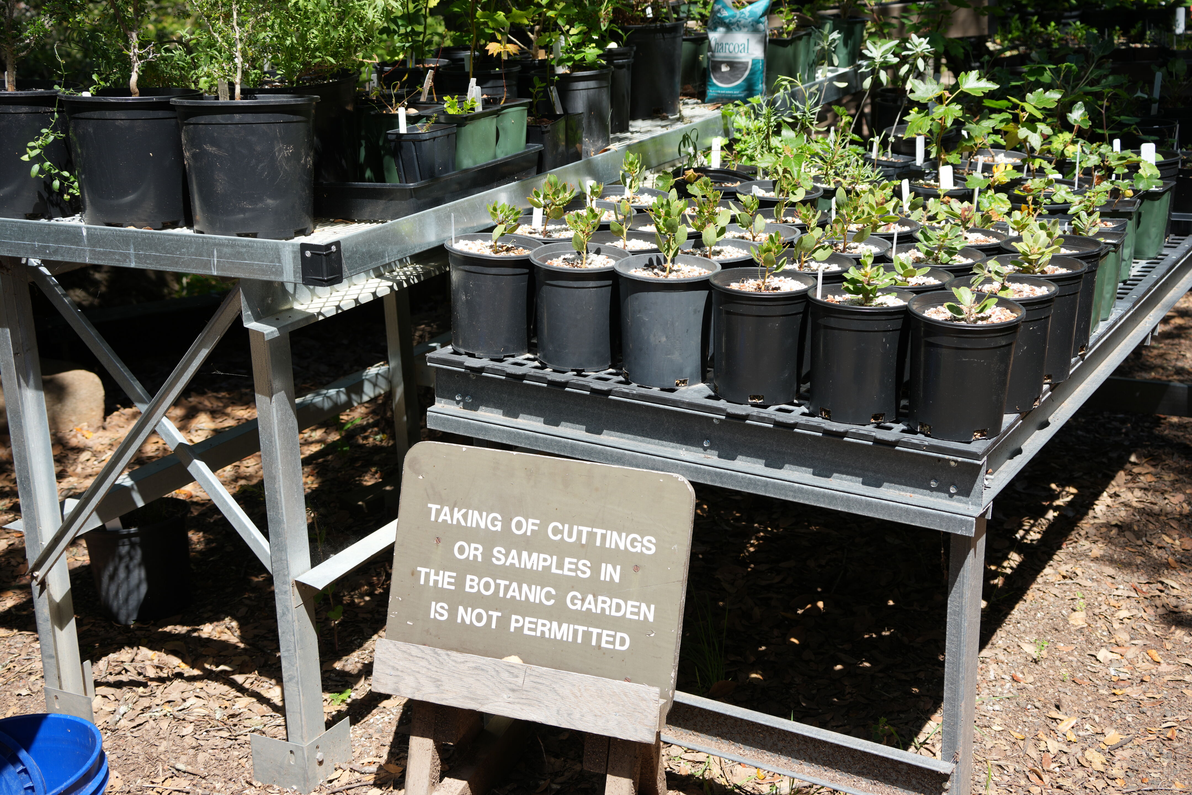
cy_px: 398
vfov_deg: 27.0
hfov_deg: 39.6
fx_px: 1655
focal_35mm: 50
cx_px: 596
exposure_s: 1/125
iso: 100
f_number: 7.1
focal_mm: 50
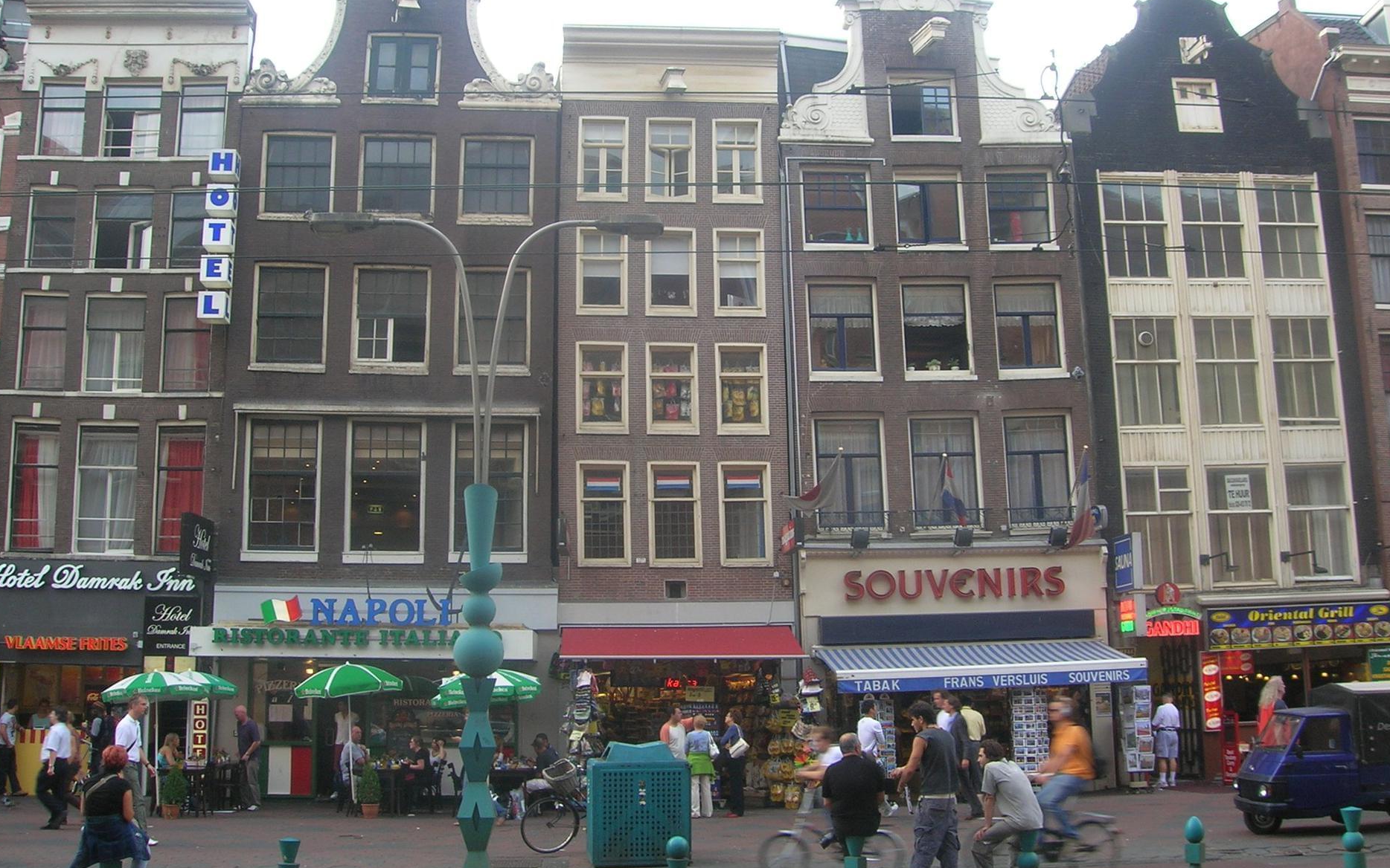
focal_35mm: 37
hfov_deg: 52.7
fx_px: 1402
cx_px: 705
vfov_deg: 34.4
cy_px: 375
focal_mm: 5.7
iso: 50
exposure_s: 1/52
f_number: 4.9
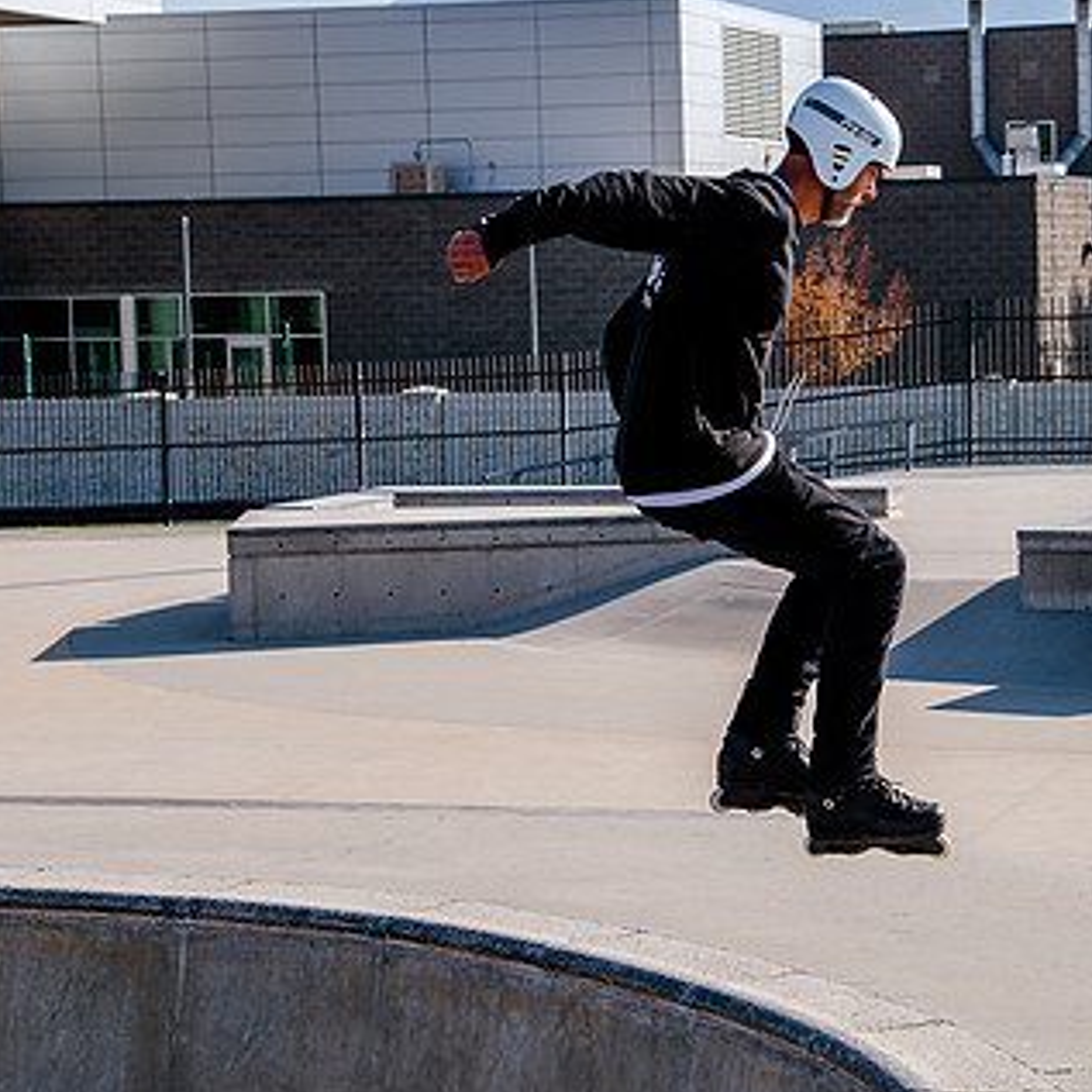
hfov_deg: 17.7
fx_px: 3498
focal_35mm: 98
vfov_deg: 17.7
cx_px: 712
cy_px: 530
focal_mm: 58
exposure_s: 1/500
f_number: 8
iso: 200
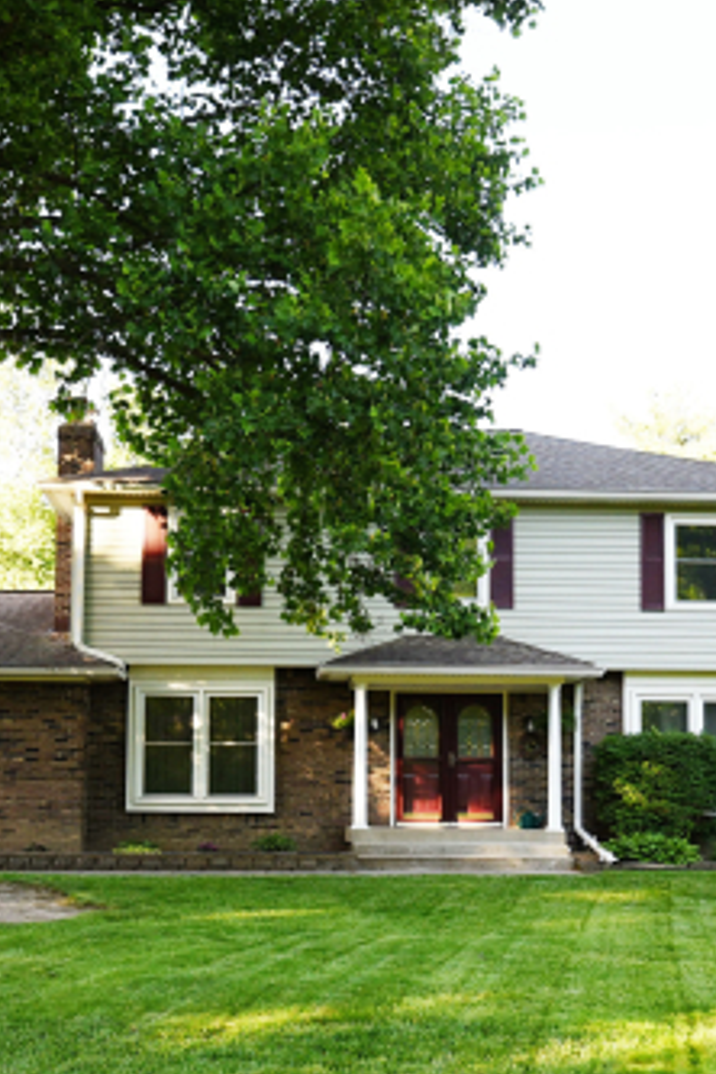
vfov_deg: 36.7
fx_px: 1611
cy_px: 668
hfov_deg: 25.0
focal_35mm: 54
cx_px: 321
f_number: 2.8
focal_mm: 24
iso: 640
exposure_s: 1/1000
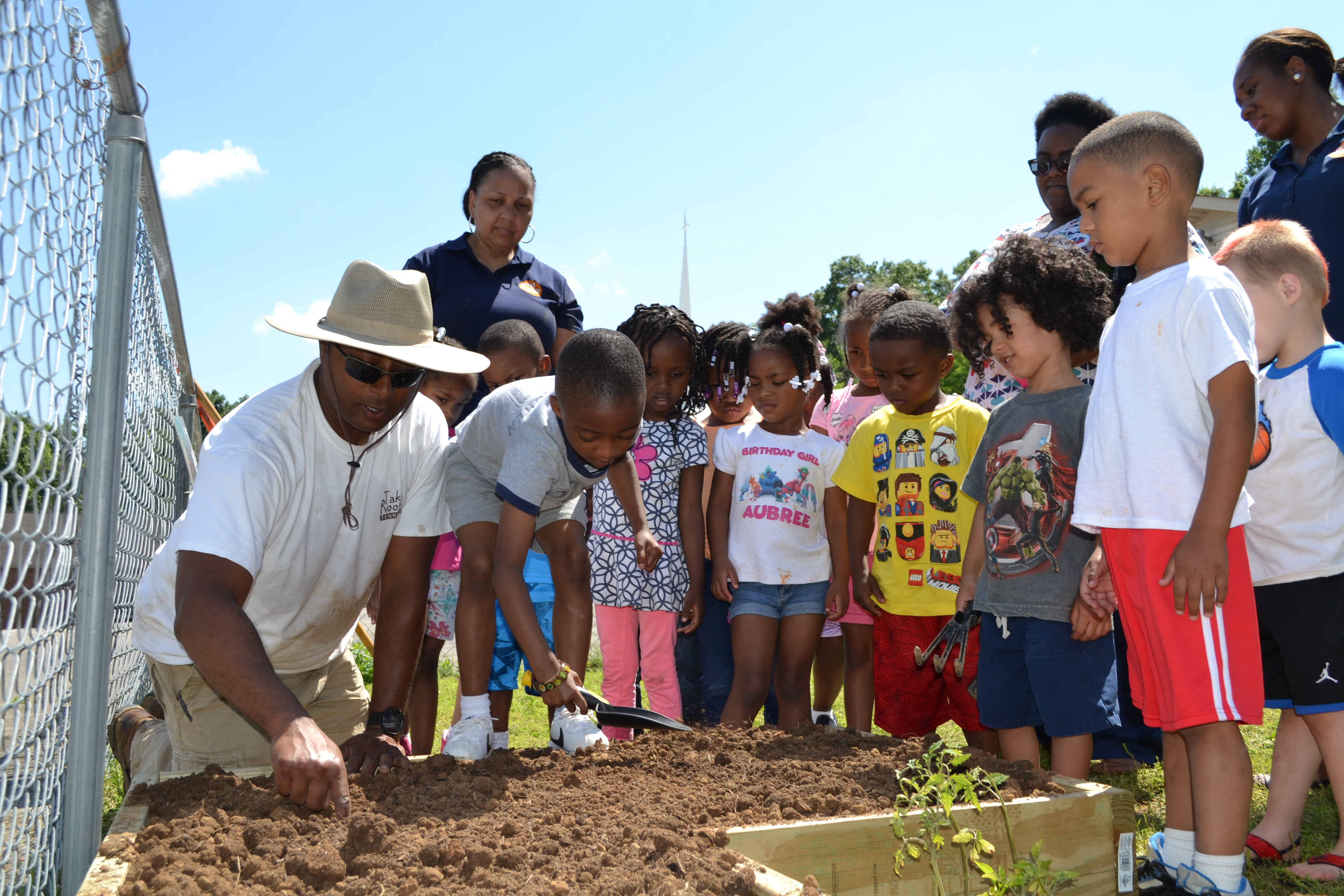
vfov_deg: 36.9
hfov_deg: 53.1
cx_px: 672
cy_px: 448
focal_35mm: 36
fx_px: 1344
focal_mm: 24
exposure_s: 1/200
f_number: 8
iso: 100
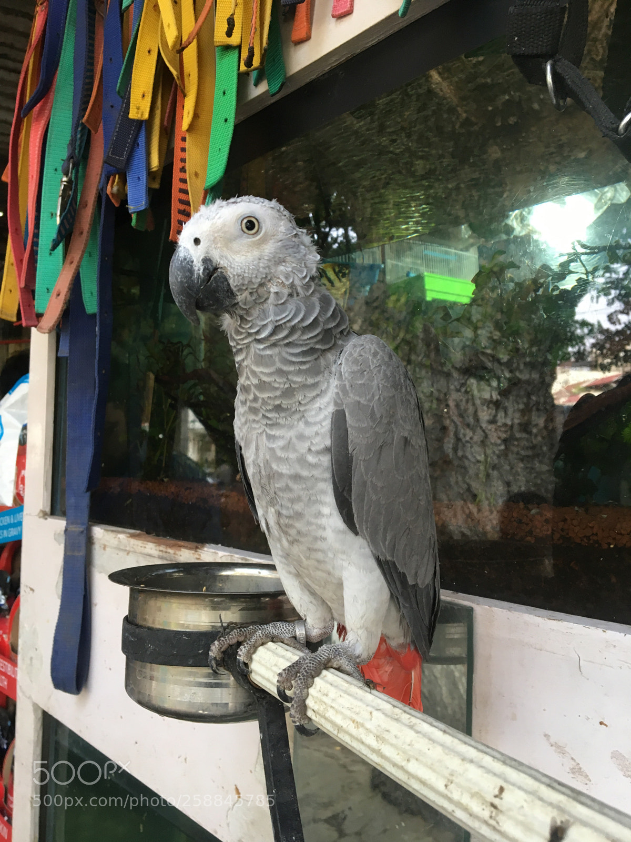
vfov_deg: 61.7
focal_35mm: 29
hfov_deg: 48.2
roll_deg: -1.5
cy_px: 421
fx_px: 705
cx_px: 316
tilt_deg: +5.7
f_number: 2.2
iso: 80
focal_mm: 4.15
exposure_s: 1/33
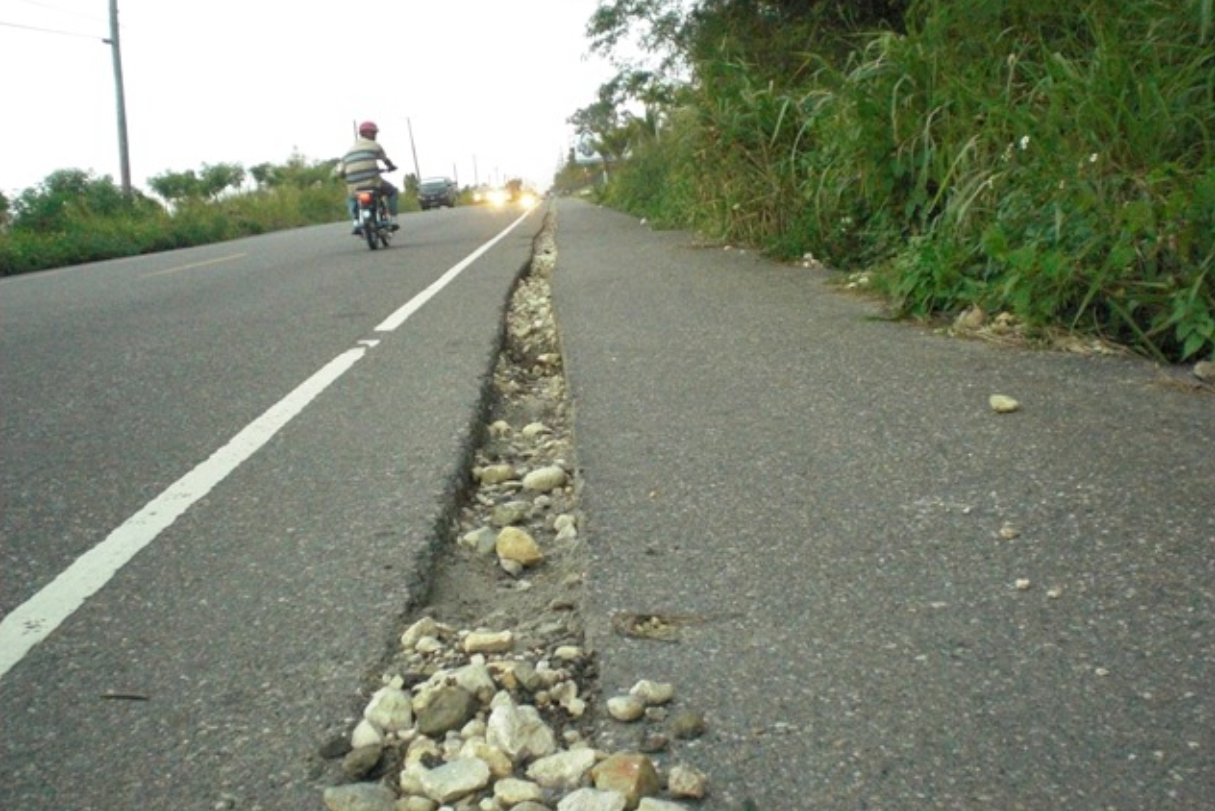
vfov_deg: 33.4
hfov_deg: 48.4
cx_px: 613
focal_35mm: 40
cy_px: 373
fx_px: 1351
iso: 800
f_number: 3.1
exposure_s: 1/100
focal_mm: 6.3
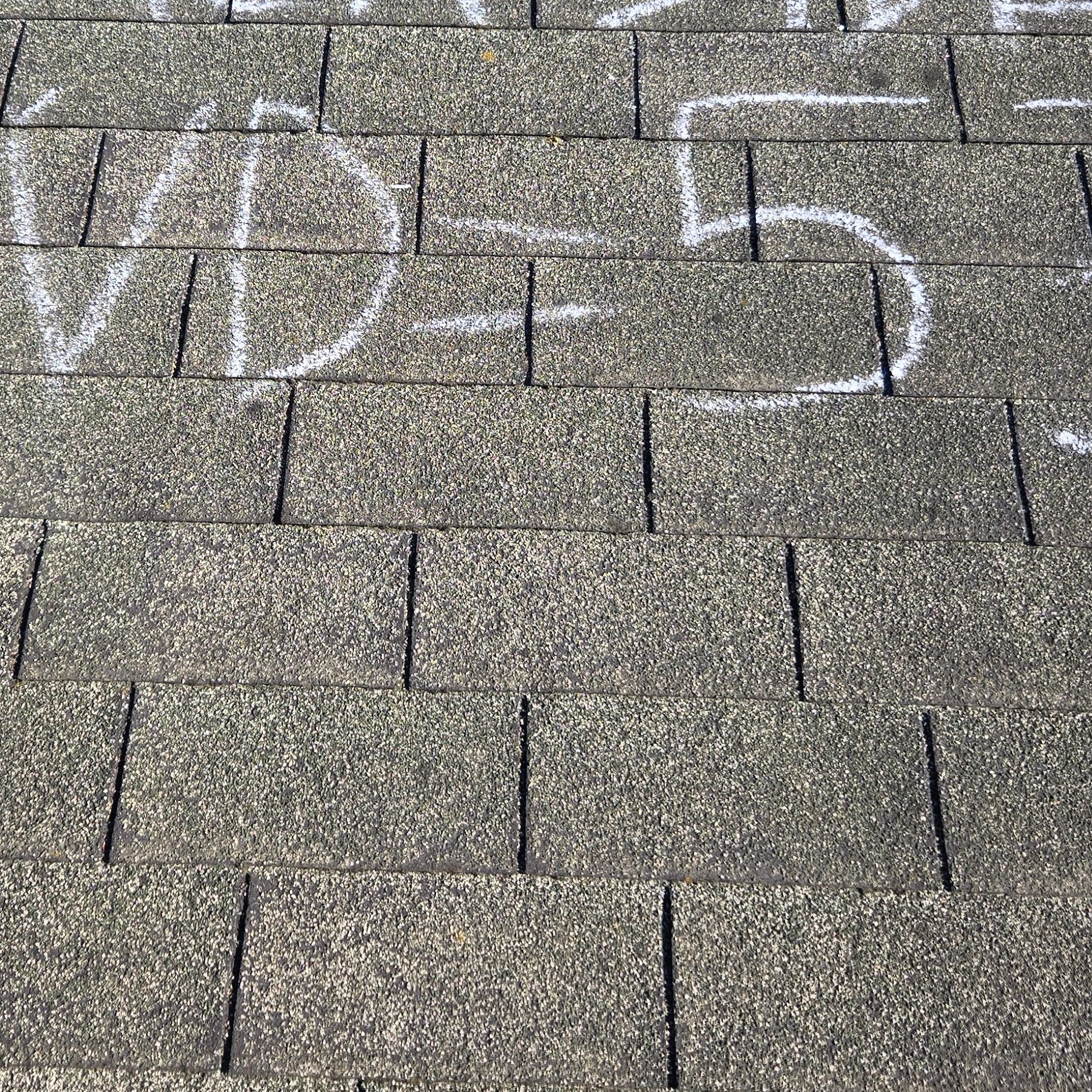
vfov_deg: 38.4
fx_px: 1535
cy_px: 308
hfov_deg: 39.1
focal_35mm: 43
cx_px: 466
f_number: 1.8
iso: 25
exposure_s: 1/1399
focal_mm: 5.4
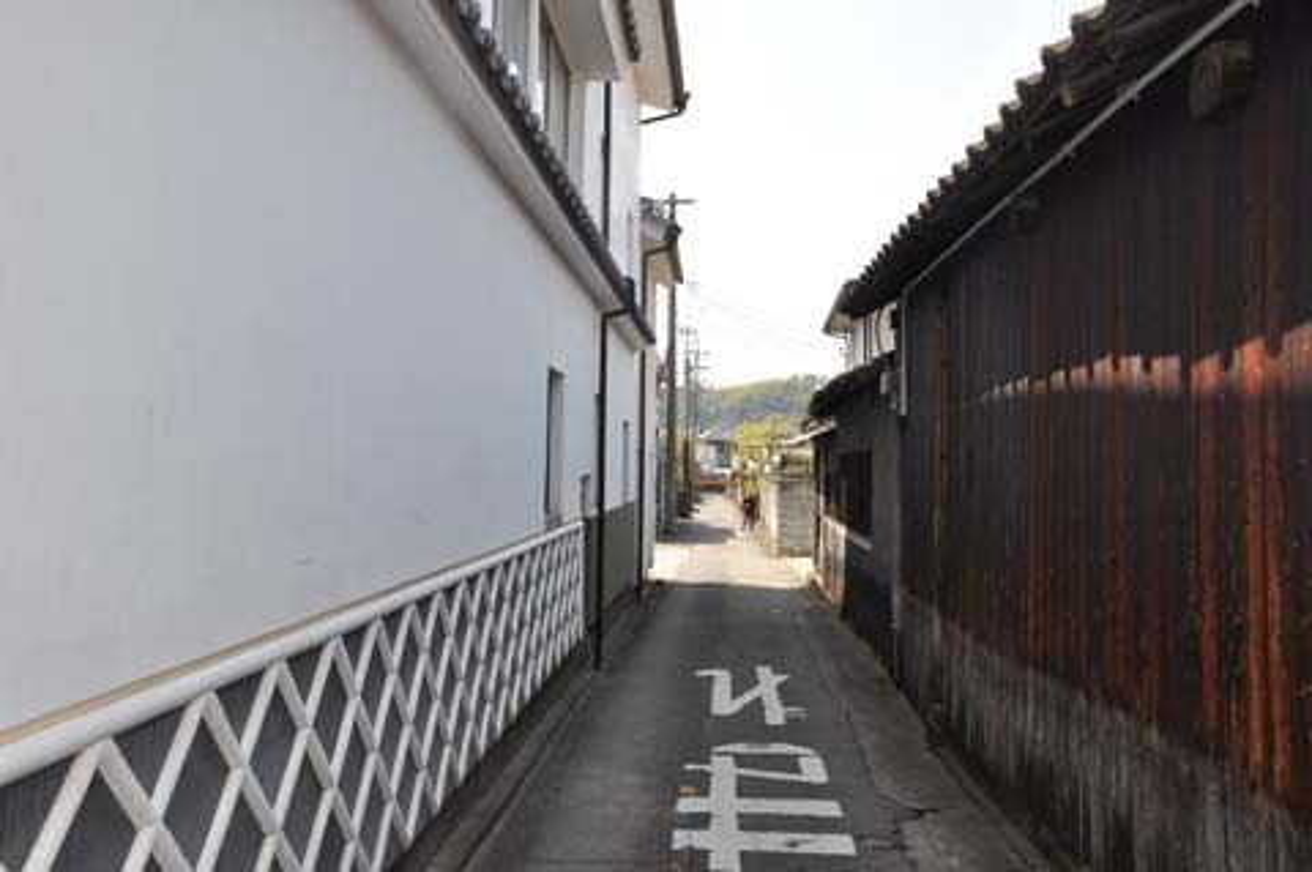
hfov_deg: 57.3
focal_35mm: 33
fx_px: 1201
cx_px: 656
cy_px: 436
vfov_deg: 39.9
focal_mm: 22
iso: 200
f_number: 8
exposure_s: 1/200
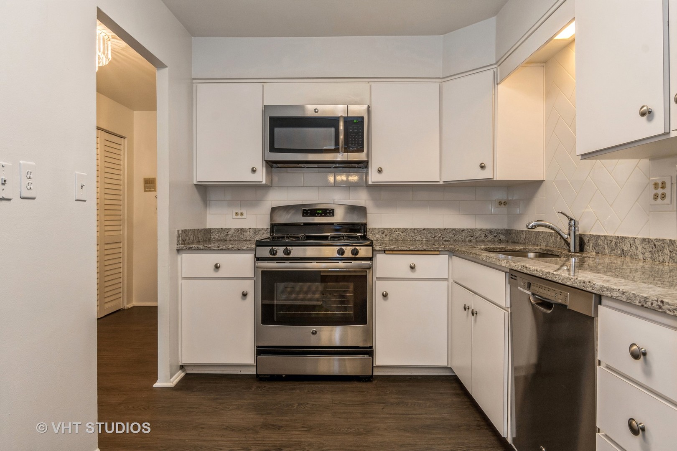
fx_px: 395
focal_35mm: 21
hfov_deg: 81.2
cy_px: 226
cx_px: 338
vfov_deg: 59.5
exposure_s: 1/5
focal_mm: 14
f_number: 8
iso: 200
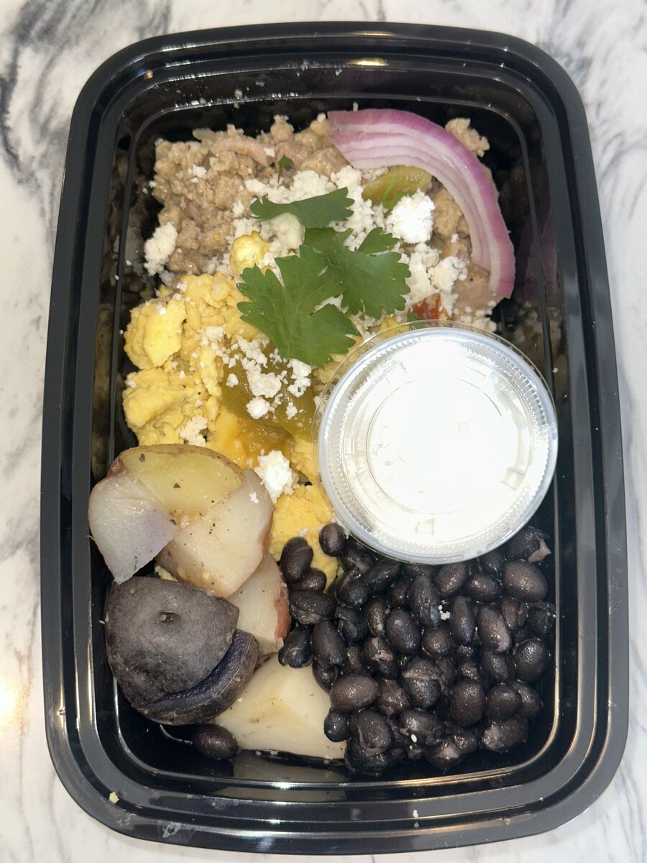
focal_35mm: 48
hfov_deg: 30.3
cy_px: 432
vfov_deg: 39.7
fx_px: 1196
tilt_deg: -75.0
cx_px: 324
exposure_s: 1/55
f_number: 1.78
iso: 50
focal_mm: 6.86
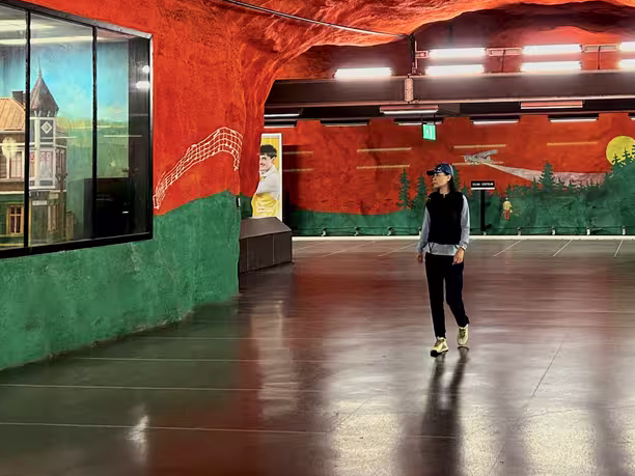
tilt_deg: +2.8
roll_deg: +1.1
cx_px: 447
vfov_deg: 27.9
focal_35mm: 51
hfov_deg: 36.9
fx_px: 936
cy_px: 86
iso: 400
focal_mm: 5.7
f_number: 1.5
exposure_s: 1/50
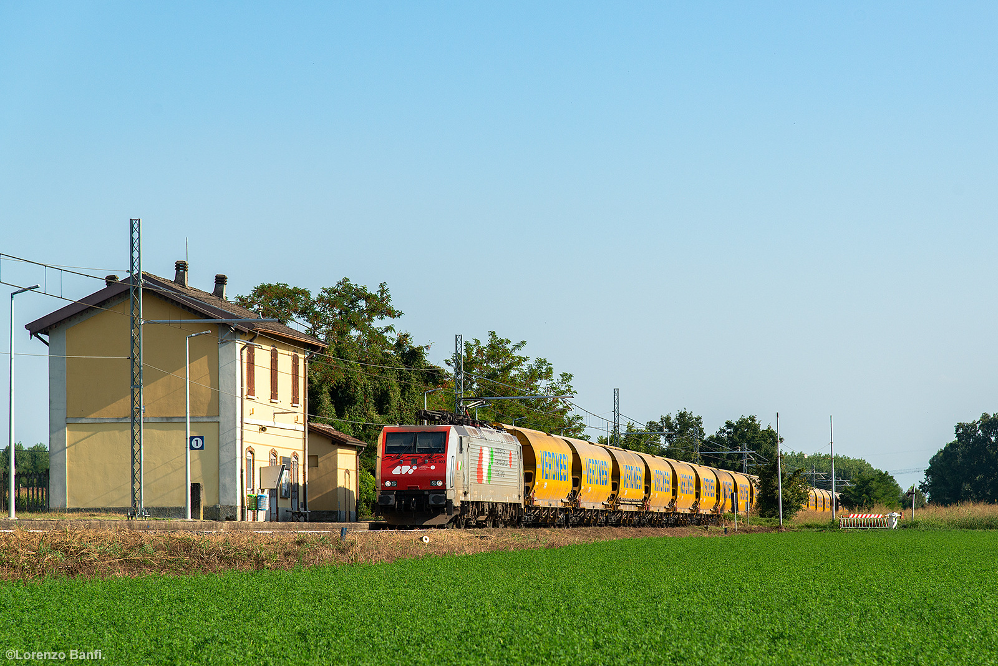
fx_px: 2772
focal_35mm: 100
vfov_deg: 13.7
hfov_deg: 20.4
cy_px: 333
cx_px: 499
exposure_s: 1/800
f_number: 6.3
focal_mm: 100
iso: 250
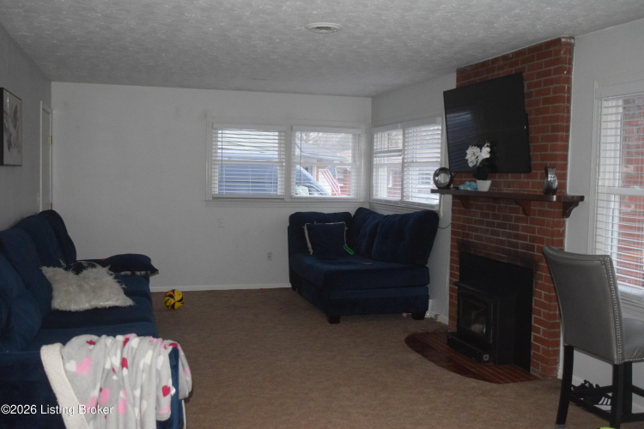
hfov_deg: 51.3
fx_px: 671
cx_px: 322
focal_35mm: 38
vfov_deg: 35.5
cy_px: 214
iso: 3200
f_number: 4
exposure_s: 1/60
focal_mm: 25
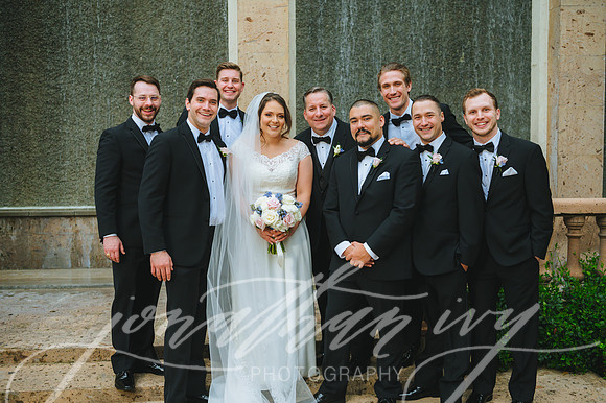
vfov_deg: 33.4
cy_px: 202
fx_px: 673
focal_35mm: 40
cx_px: 303
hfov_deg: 48.5
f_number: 3.5
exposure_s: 1/320
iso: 1000
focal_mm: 40
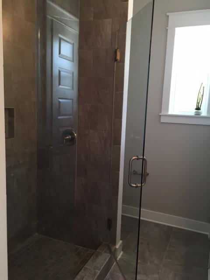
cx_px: 105
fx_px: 235
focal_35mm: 29
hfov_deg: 48.2
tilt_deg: -8.6
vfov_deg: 61.7
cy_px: 140
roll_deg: -2.3
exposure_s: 1/30
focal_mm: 4.15
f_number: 2.2
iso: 40
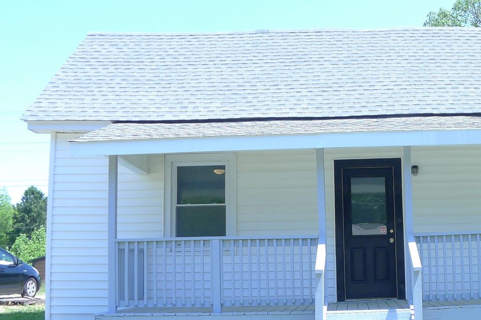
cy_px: 225
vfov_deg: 21.1
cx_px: 373
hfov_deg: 30.8
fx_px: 855
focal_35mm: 64
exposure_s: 1/250
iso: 80
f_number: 2.8
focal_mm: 7.5
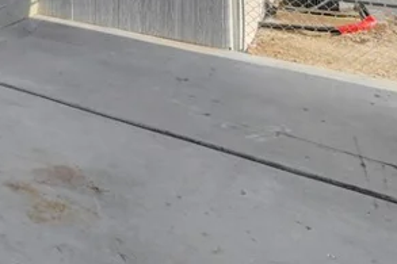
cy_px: -141
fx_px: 540
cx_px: -161
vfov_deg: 22.2
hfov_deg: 29.3
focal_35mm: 49
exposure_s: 1/640
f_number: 8
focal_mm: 14
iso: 800
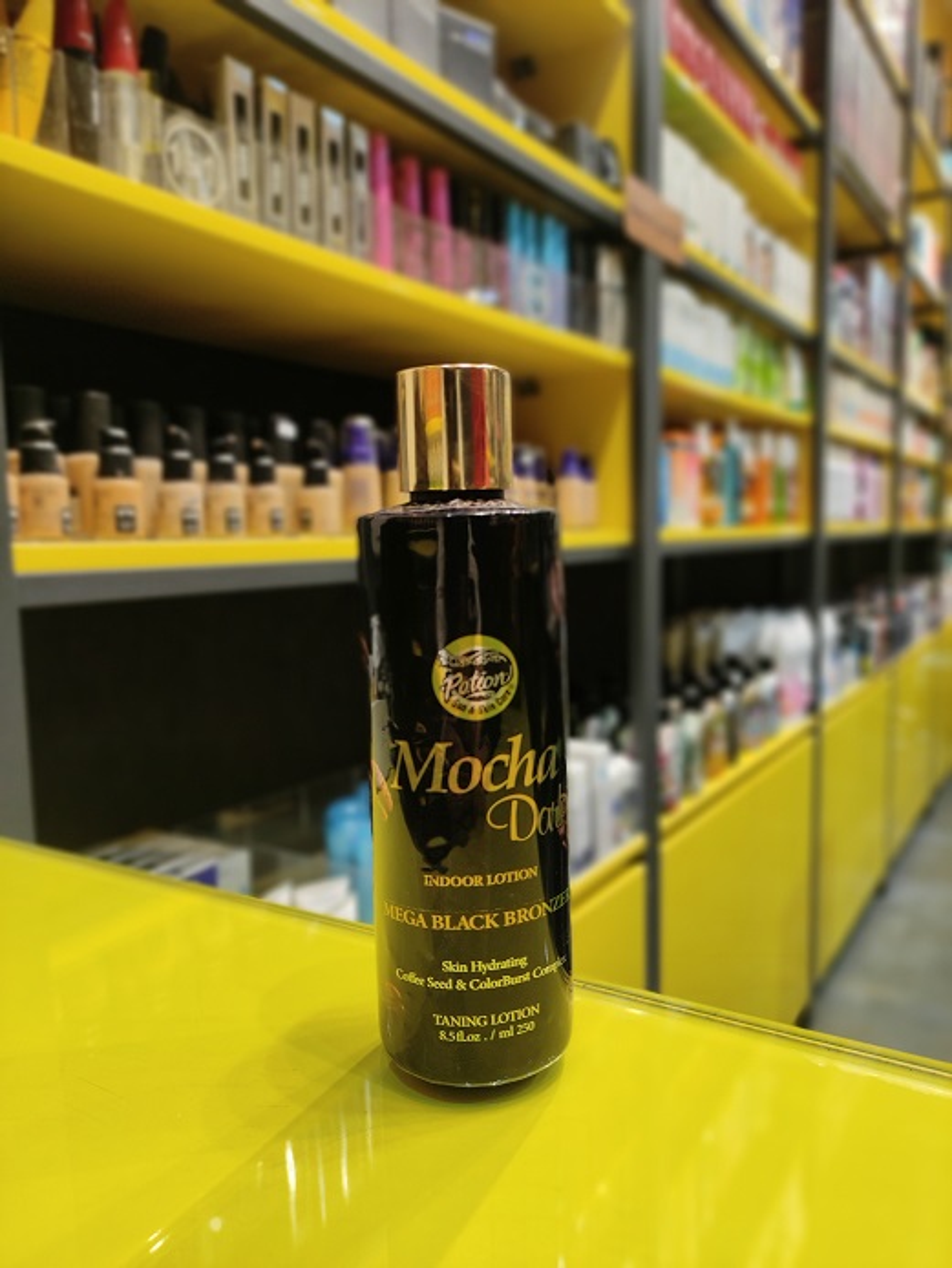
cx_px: 476
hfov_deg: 54.9
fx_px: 916
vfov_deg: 69.4
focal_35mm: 25
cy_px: 634
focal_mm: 5.43
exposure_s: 1/100
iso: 101
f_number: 1.89
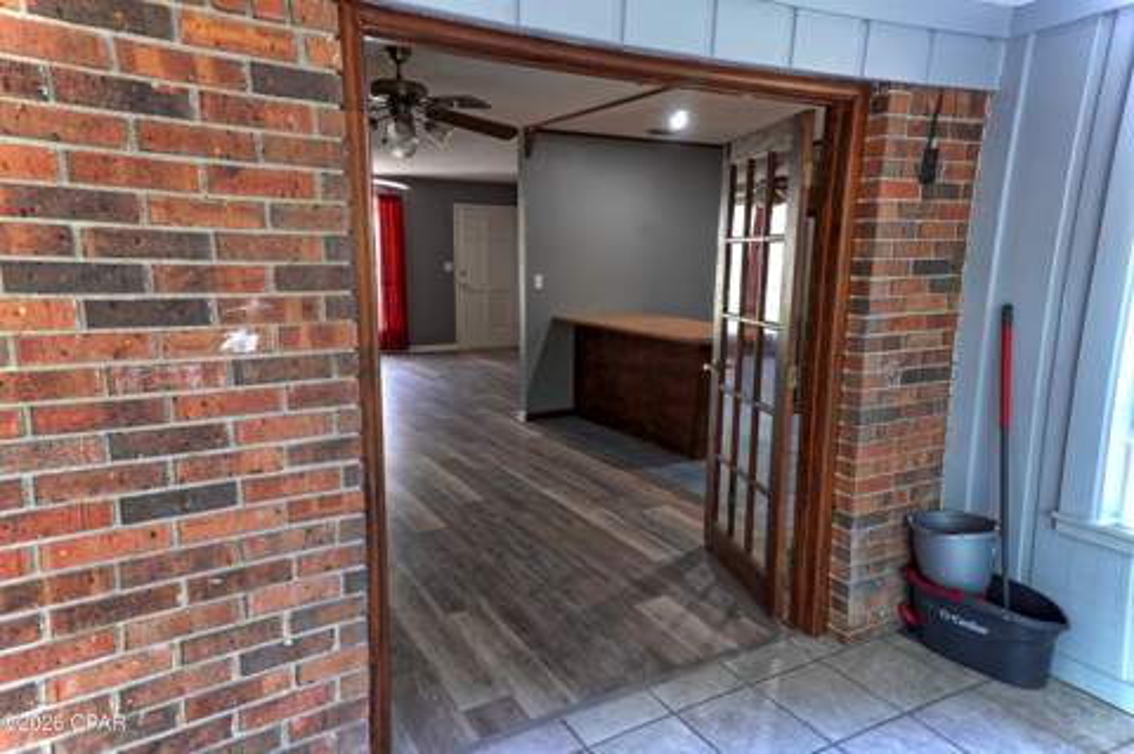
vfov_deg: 53.0
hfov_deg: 73.8
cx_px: 567
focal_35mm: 24
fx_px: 755
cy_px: 377
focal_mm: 16
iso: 100
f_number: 10
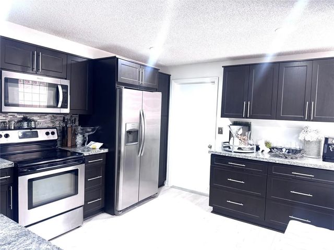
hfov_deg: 71.6
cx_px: 167
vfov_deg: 56.8
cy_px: 125
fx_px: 232
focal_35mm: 24
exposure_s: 1/60
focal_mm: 6.76
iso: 125
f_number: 1.78
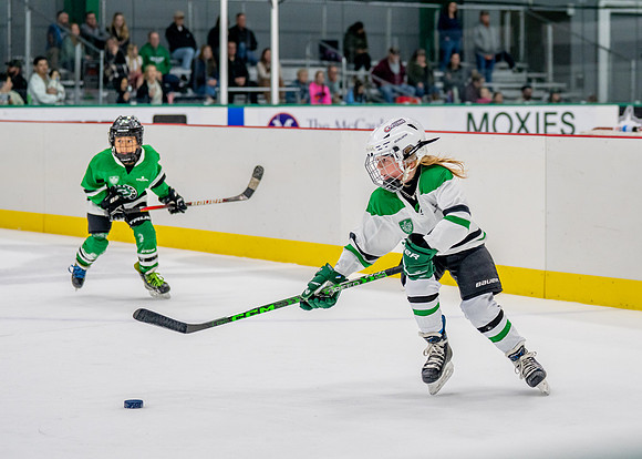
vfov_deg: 12.9
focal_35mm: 111
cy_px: 192
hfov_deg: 18.0
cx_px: 400
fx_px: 2025
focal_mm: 70
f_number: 2.8
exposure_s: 1/1250
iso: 800
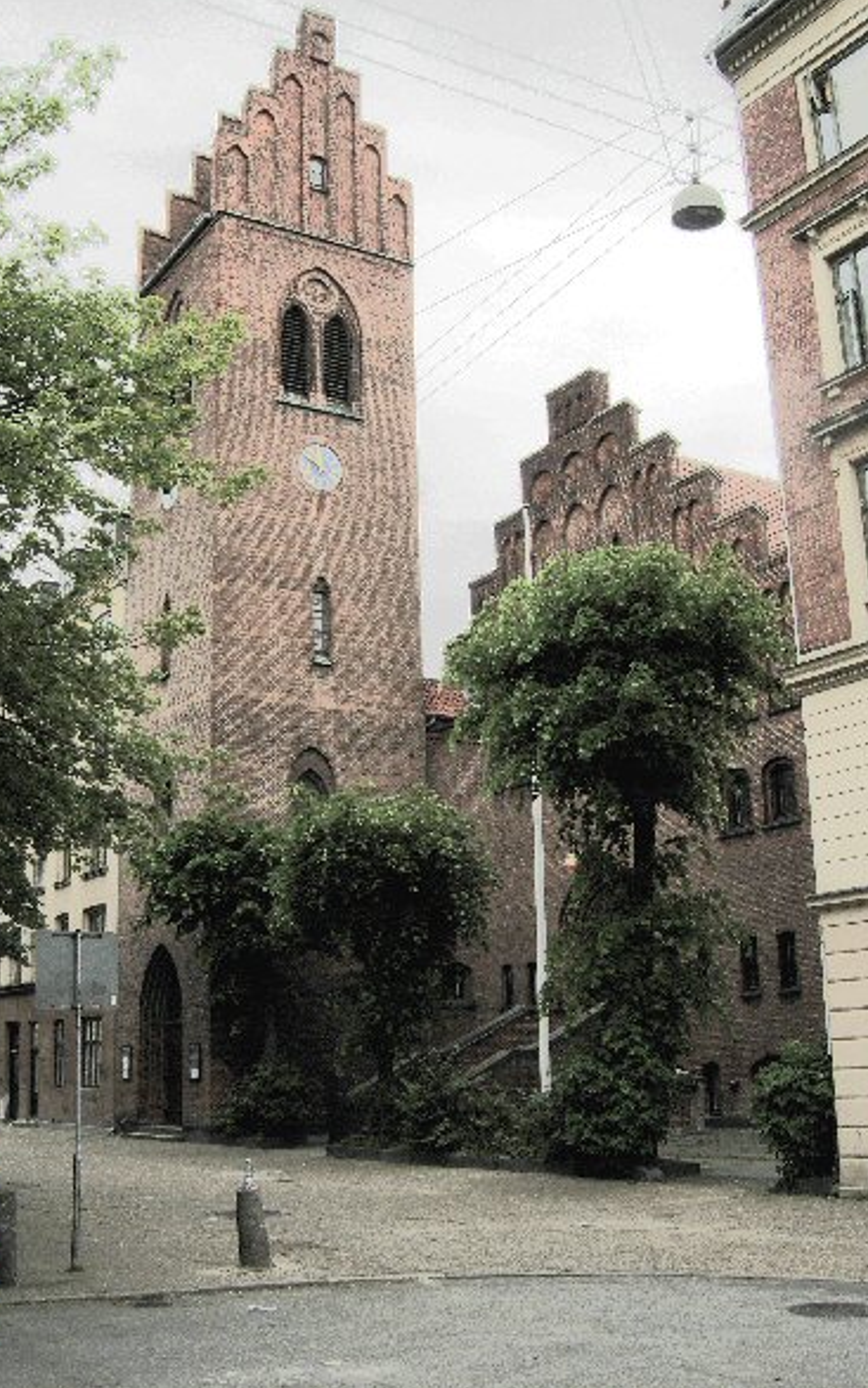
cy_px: 693
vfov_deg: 50.4
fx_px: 1476
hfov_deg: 32.7
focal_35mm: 39
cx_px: 381
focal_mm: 7.5
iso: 50
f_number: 5.4
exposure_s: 1/313
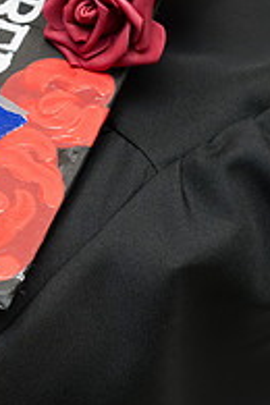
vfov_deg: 15.6
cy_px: 320
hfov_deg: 10.3
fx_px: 1474
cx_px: -29
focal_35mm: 131
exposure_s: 1/160
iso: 1250
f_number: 6.3
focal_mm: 31.5
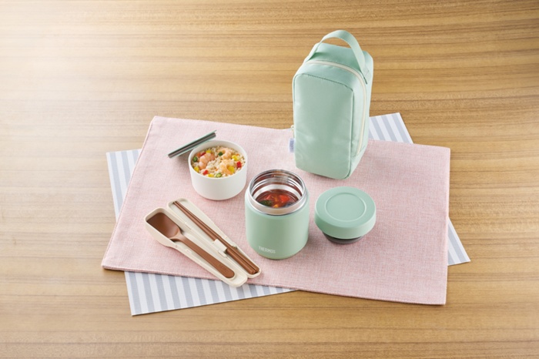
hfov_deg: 28.9
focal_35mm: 70
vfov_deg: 19.4
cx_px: 270
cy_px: 180
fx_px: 1048
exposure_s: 1/125
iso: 80
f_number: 18
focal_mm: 70
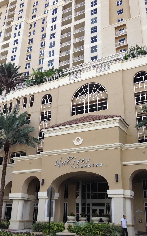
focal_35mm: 39
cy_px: 115
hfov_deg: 32.7
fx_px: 250
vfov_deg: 50.4
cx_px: 76
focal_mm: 4.28
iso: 50
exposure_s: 1/746
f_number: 2.4
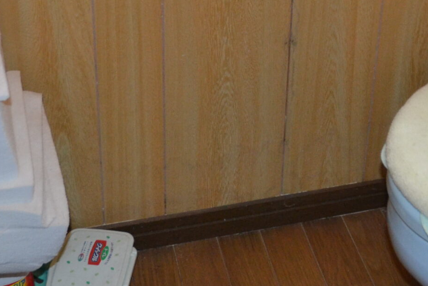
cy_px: -65
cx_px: 322
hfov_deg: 26.6
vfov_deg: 17.3
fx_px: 892
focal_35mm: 75
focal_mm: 18
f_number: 3.5
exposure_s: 1/60
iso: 1400
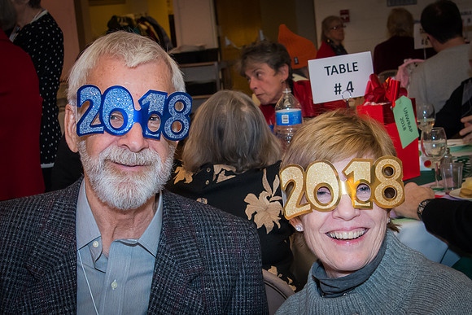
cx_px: 245
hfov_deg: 23.9
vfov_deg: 16.0
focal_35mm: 85
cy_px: 226
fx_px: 1113
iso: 800
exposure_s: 1/60
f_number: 6.3
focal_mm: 28
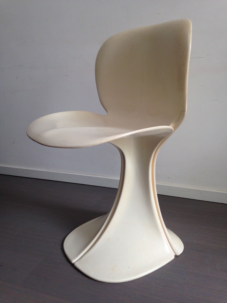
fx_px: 289
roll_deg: +1.5
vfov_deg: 55.4
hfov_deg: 42.9
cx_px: 114
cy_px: 152
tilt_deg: -17.1
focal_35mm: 33
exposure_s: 1/120
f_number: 2.4
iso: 64
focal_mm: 4.12
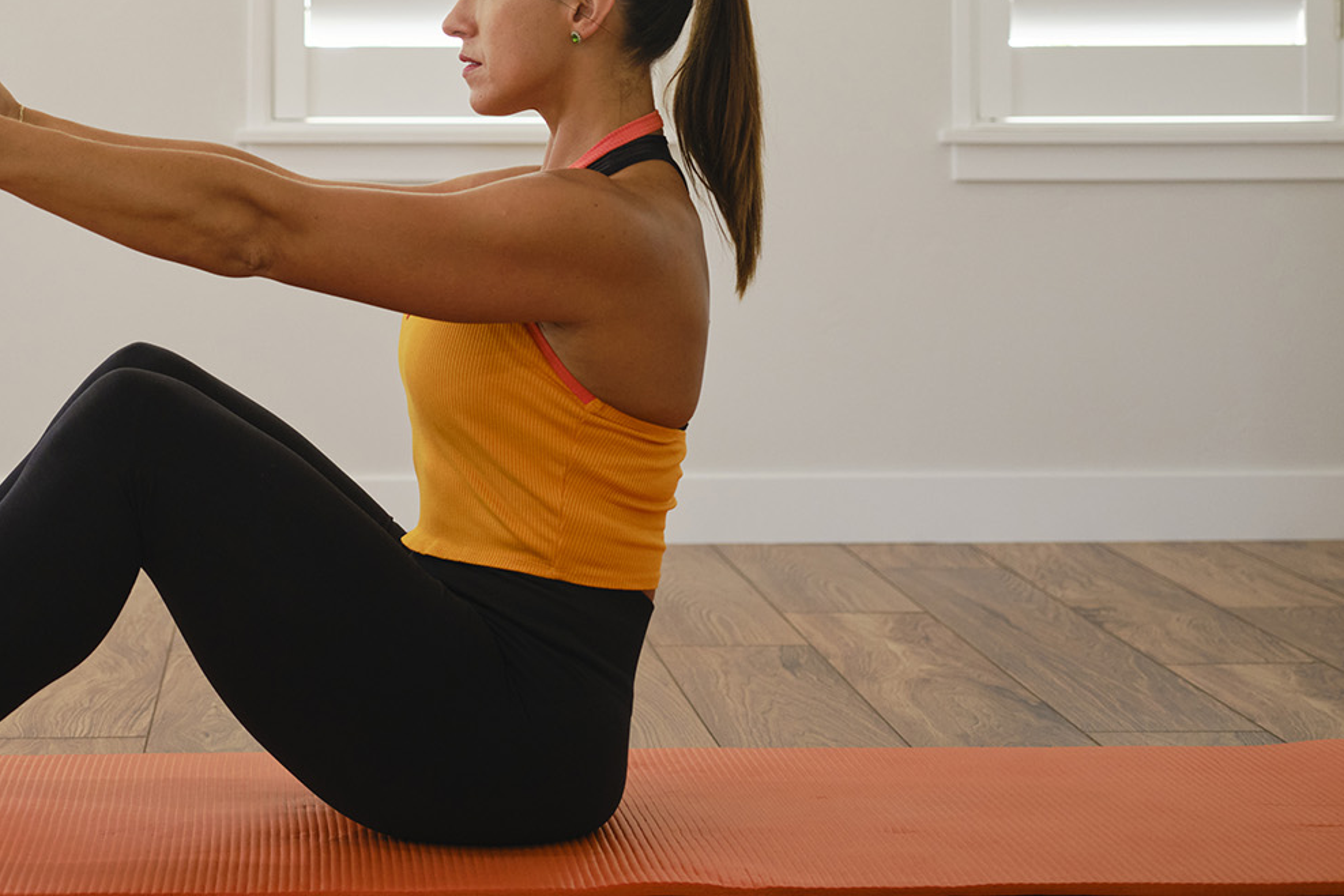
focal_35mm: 91
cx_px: 434
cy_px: 41
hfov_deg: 22.3
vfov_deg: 14.8
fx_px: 3397
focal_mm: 45
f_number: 2.8
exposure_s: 1/160
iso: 640
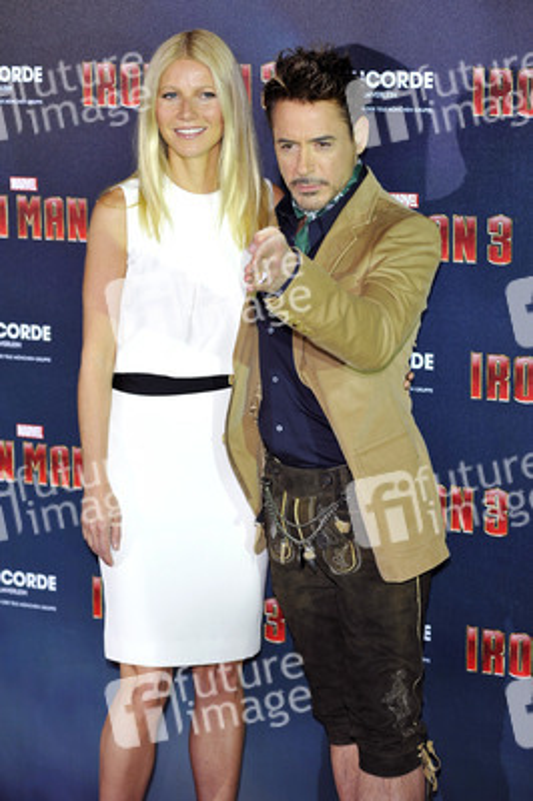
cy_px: 400
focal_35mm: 100
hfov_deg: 13.7
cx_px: 266
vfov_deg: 20.4
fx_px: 2225
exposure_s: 1/250
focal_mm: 100
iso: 500
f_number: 4.5
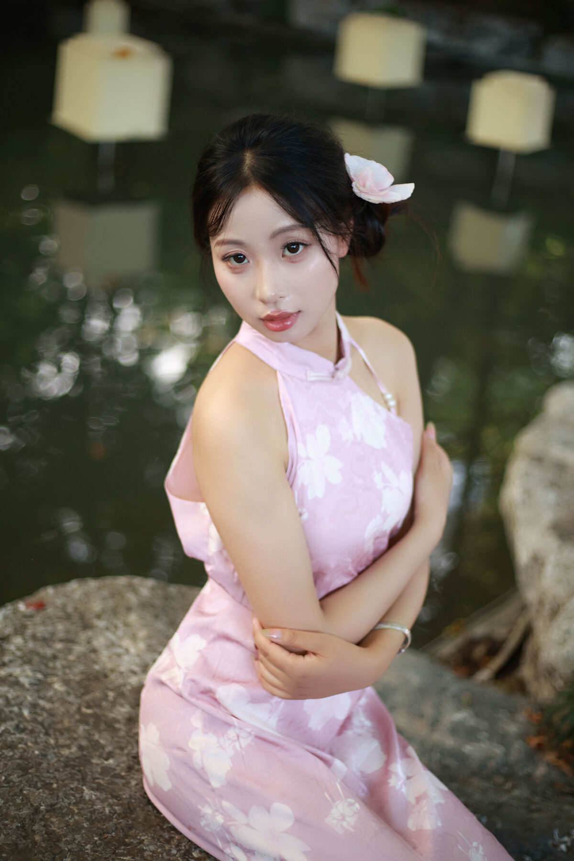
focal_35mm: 49
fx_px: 1172
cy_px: 430
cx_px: 287
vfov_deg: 40.3
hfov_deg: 27.5
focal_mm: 50
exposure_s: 1/200
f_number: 1.8
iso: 640
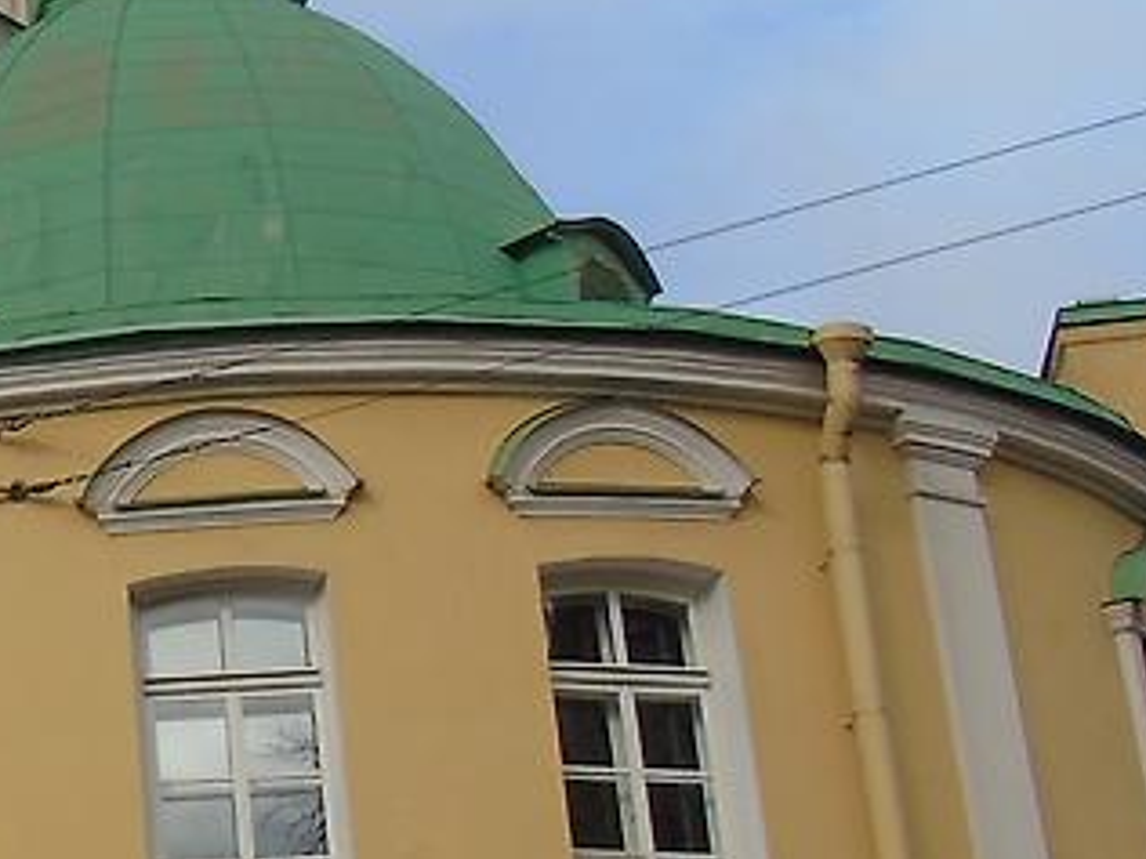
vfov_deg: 15.6
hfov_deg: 18.7
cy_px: 366
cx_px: -482
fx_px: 3145
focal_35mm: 95
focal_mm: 4.4
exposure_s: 1/1000
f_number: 3.8
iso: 80
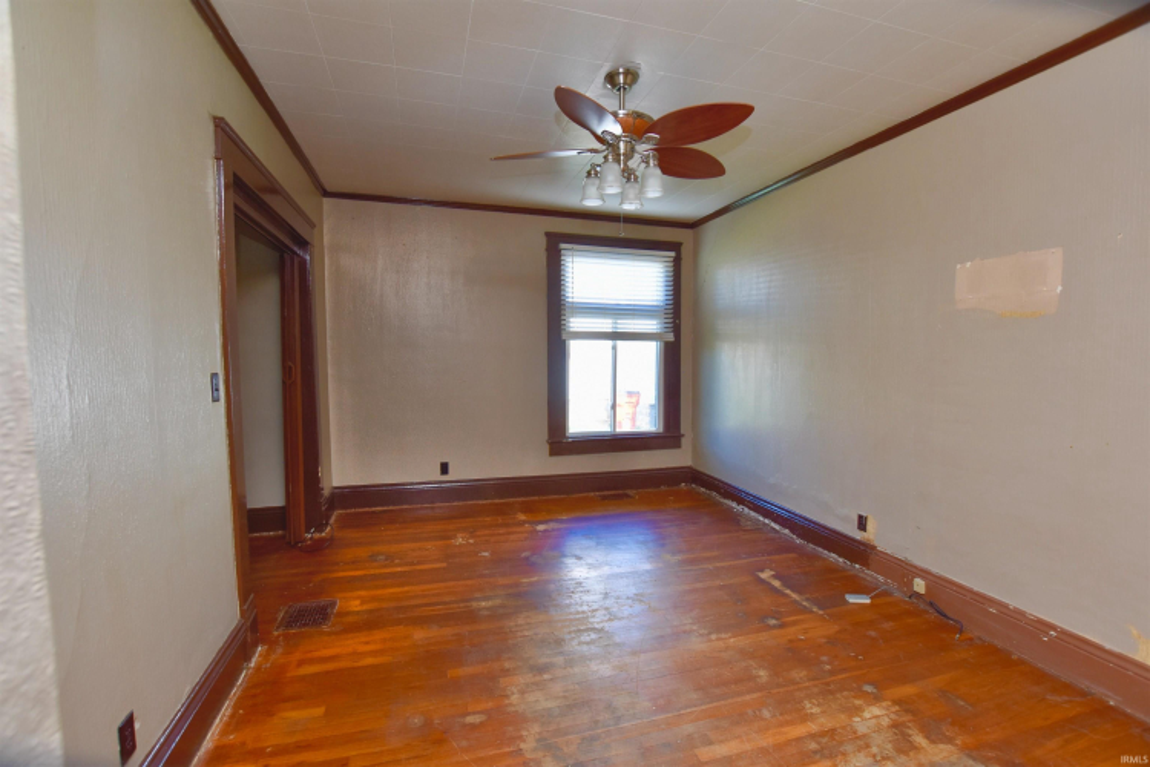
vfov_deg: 77.3
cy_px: 384
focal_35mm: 15
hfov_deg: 100.4
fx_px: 479
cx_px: 575
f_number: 5
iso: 400
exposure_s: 1/100
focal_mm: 10
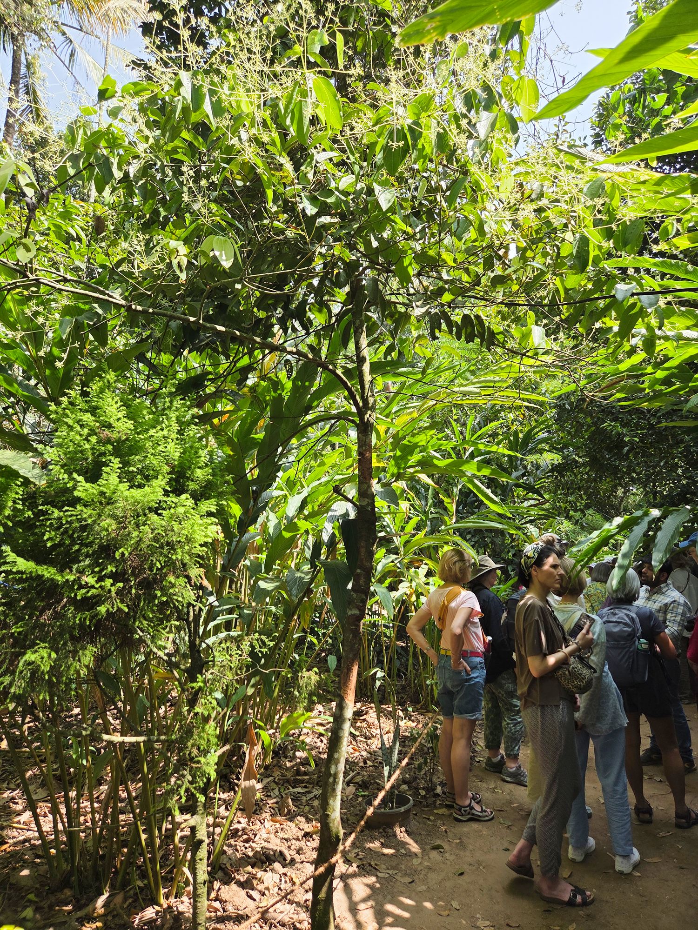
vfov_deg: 73.9
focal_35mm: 23
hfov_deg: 58.9
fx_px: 618
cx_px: 349
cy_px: 465
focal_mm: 5.4
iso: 80
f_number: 1.8
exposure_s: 1/1311
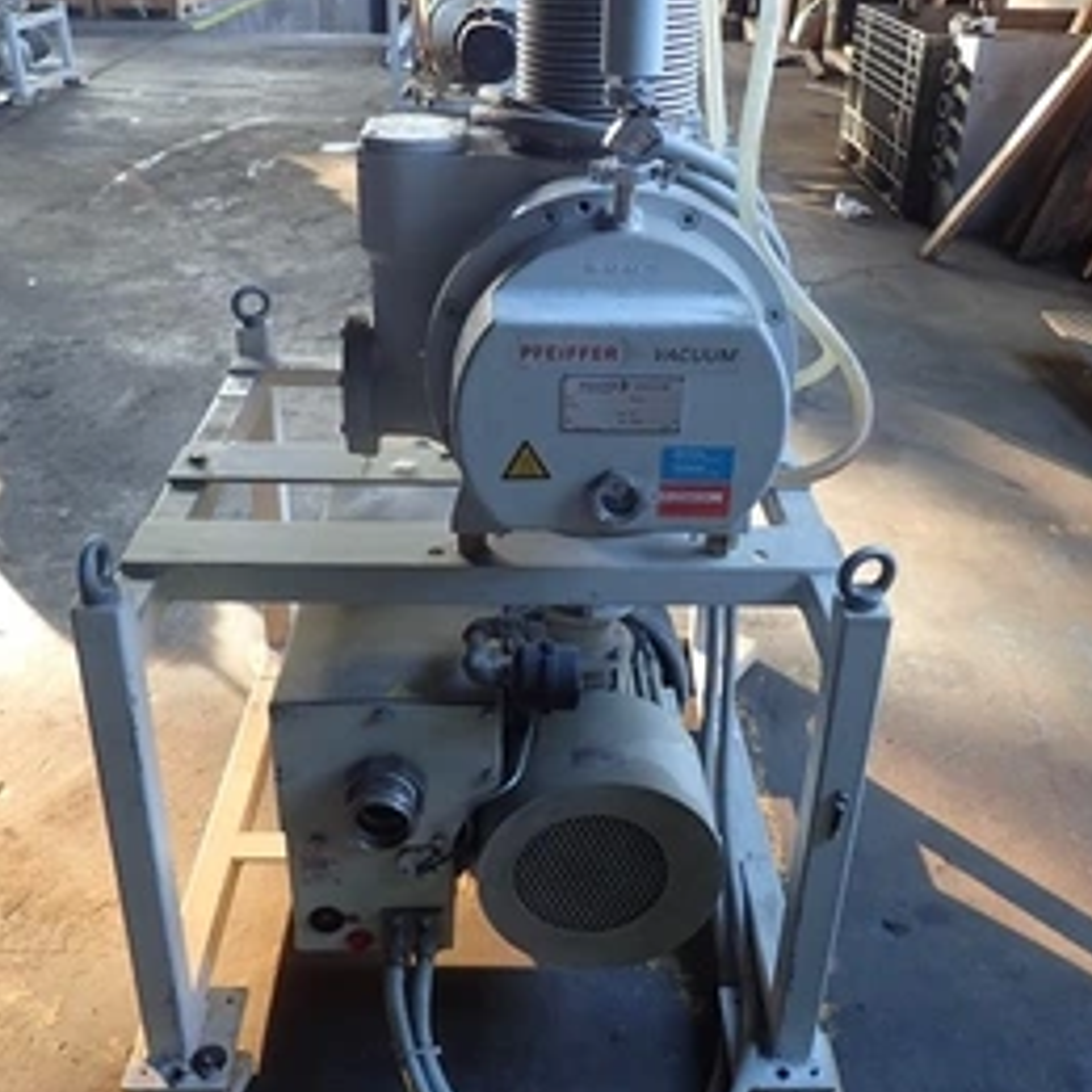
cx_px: 554
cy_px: 521
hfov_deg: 48.4
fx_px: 1213
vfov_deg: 48.4
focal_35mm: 34
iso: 200
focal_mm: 4.5
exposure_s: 1/30
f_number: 2
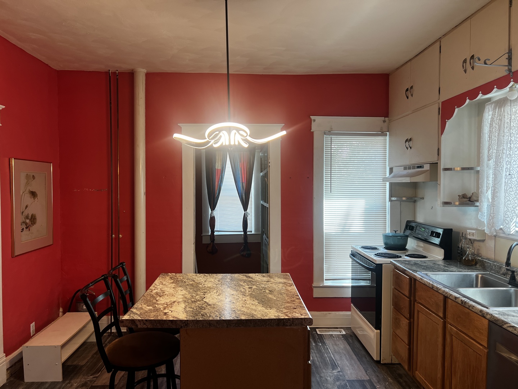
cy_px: 194
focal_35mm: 26
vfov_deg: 53.1
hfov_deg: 67.3
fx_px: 389
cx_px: 259
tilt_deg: -1.0
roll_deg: +0.1
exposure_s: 1/120
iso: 100
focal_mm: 5.7
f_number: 1.5
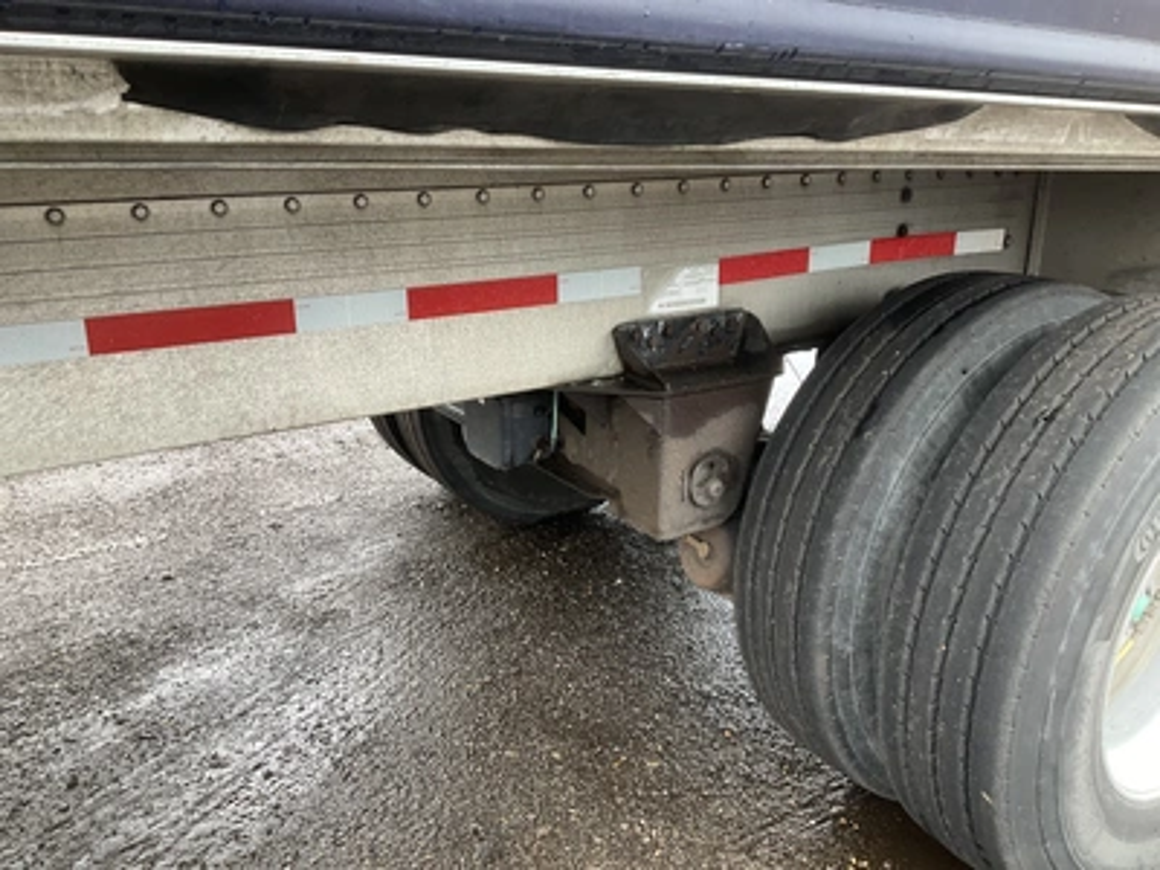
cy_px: 435
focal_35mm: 29
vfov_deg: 48.2
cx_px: 580
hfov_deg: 61.7
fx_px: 972
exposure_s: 1/122
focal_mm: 3
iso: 50
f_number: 1.8
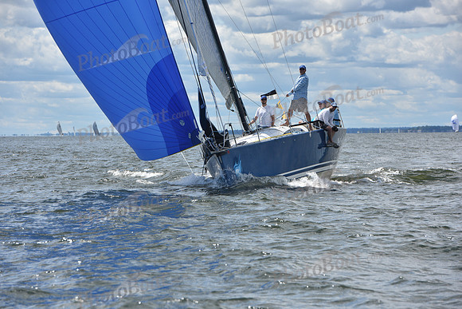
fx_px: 2567
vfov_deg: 6.9
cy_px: 154
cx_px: 231
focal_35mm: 200
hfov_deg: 10.3
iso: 250
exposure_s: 1/800
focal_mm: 200
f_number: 11
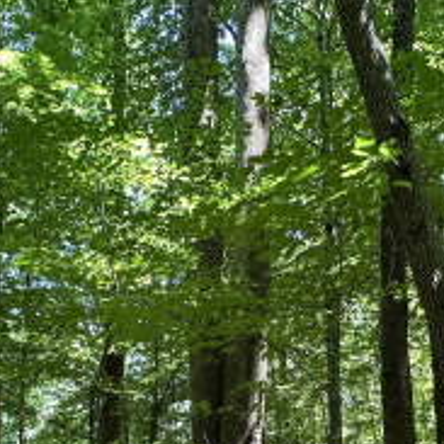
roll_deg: +0.6
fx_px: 653
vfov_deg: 34.7
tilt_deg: +8.2
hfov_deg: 37.1
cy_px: 425
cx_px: 302
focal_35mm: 45
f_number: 2.2
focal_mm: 2.22
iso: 200
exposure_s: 1/99
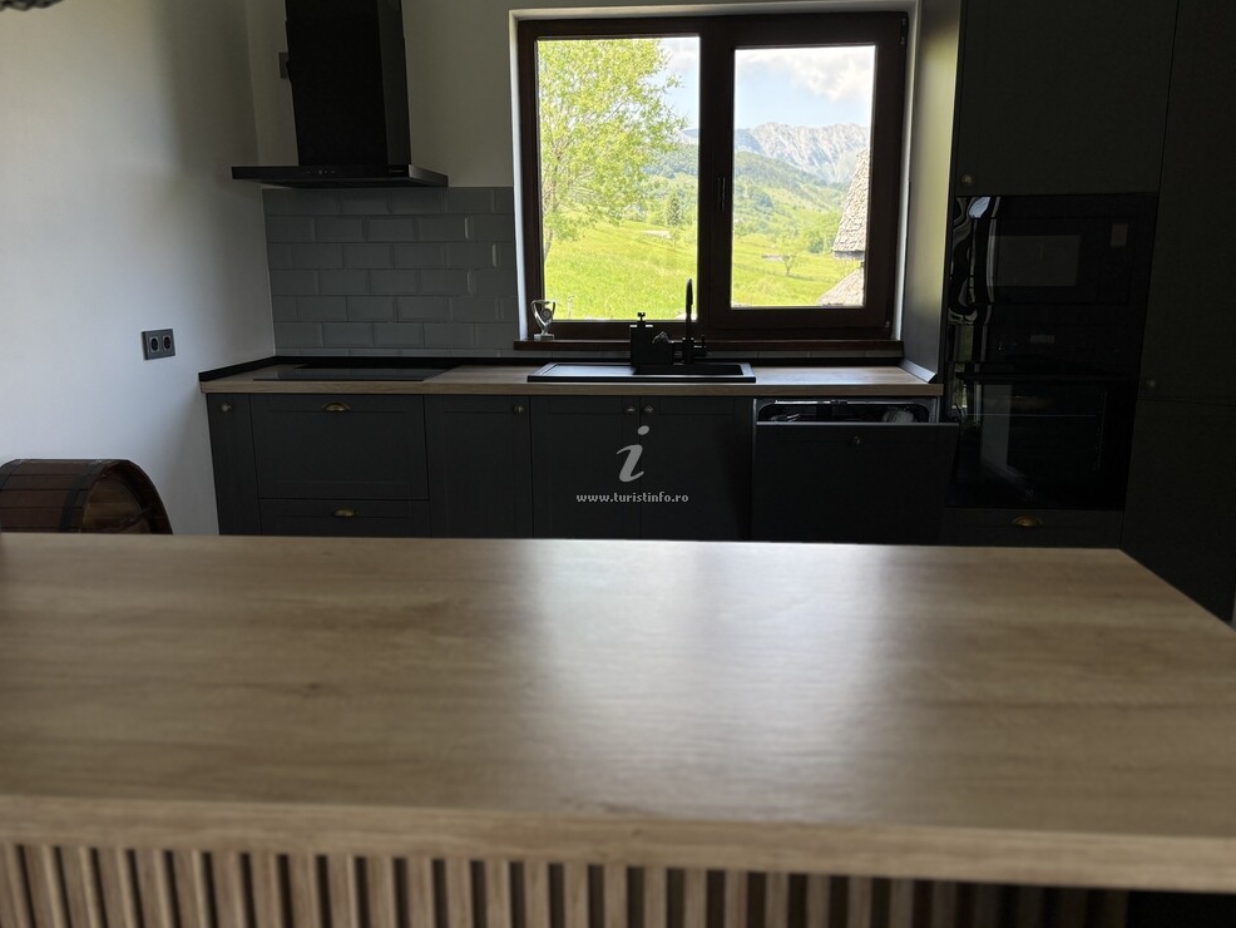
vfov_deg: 51.4
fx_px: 964
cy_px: 464
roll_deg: +0.2
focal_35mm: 27
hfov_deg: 65.3
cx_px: 634
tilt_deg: -12.7
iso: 40
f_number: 1.6
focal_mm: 5.96
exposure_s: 1/255
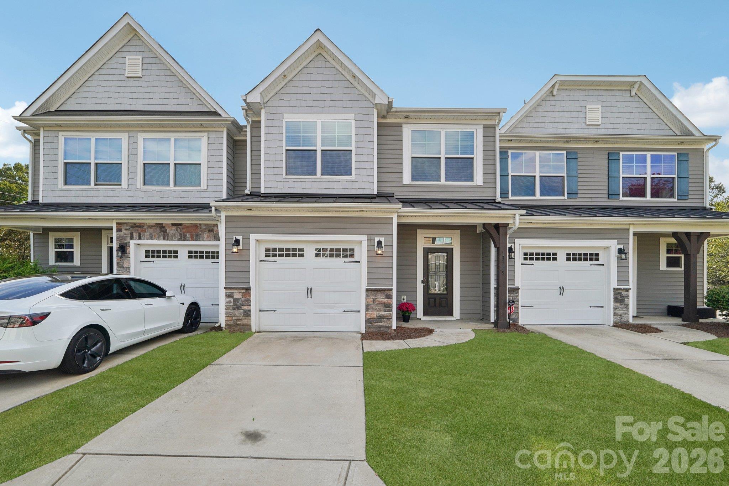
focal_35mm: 15
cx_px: 364
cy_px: 243
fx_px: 304
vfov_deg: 77.3
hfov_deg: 100.4
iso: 100
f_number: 8
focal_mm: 10
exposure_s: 1/90
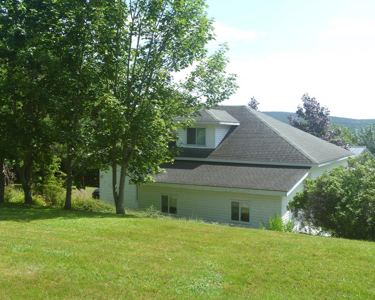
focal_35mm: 37
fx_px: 411
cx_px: 193
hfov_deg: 49.1
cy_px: 149
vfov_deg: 40.1
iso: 80
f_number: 4.5
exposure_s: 1/200
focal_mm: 6.3
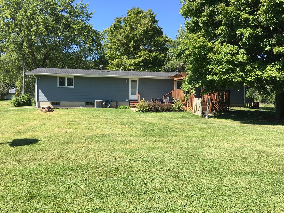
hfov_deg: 61.7
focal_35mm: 29
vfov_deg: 48.2
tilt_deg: -2.5
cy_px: 106
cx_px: 142
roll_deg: -1.8
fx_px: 238
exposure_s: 1/651
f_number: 2.2
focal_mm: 4.15
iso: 25
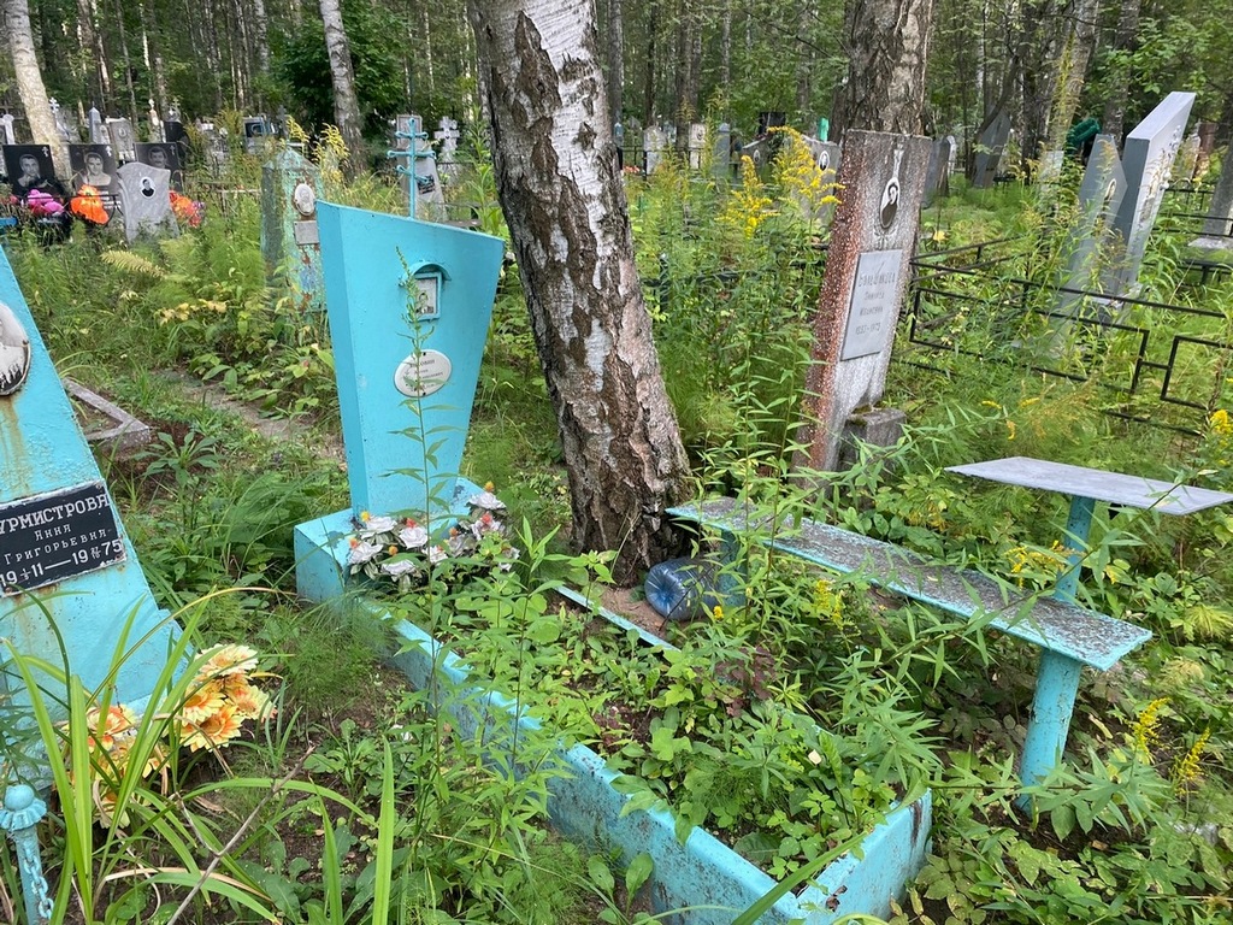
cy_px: 462
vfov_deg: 53.1
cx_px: 616
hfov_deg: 67.3
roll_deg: +1.4
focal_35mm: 26
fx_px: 926
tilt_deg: -9.5
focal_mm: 4.25
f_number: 1.8
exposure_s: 1/122
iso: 64
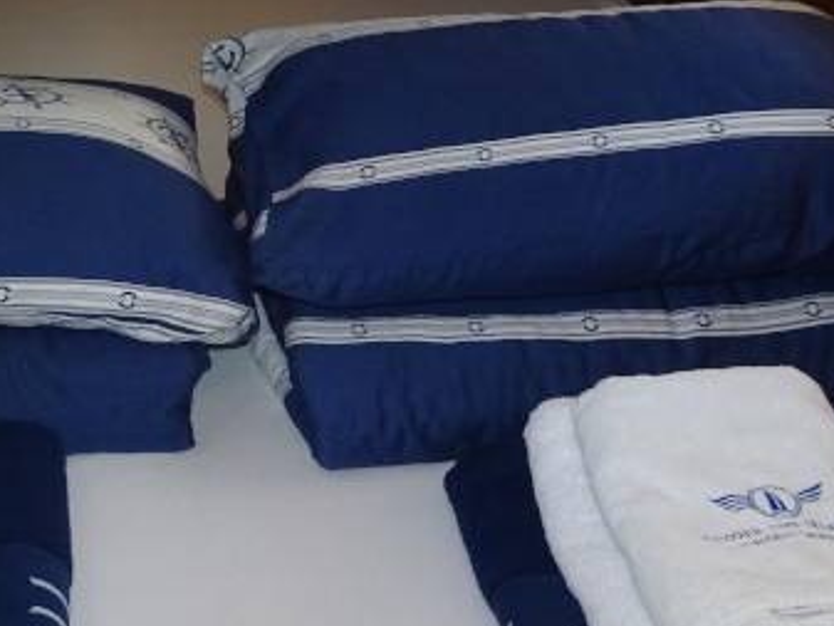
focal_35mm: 57
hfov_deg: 33.0
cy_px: 240
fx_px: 1374
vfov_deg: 25.6
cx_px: 186
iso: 200
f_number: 3.5
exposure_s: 1/30
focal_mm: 4.1
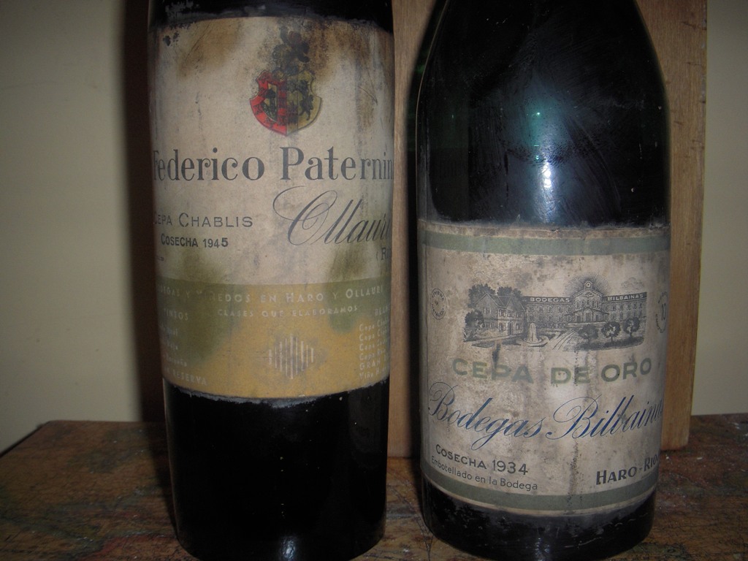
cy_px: 280
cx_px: 374
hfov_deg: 49.0
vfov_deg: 37.7
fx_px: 821
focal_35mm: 38
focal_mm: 6.3
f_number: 3.3
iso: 100
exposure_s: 1/30
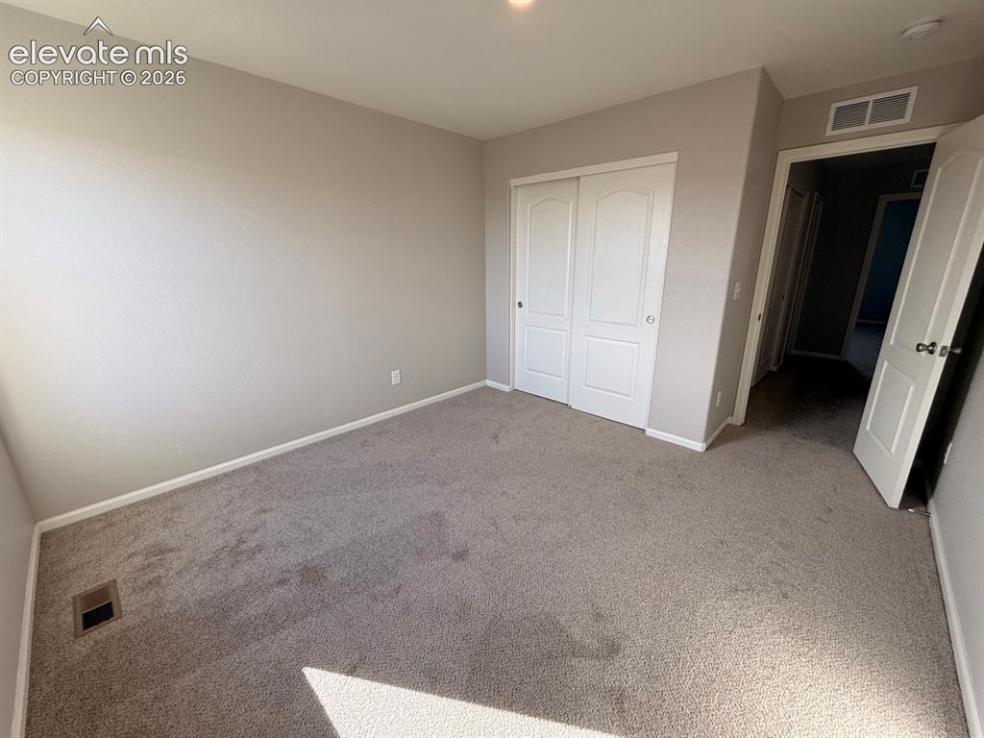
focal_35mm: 14
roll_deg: +0.3
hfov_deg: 102.1
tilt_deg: -15.3
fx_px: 398
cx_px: 492
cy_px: 369
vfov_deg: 85.7
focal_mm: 2.22
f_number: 2.2
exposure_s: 1/120
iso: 64
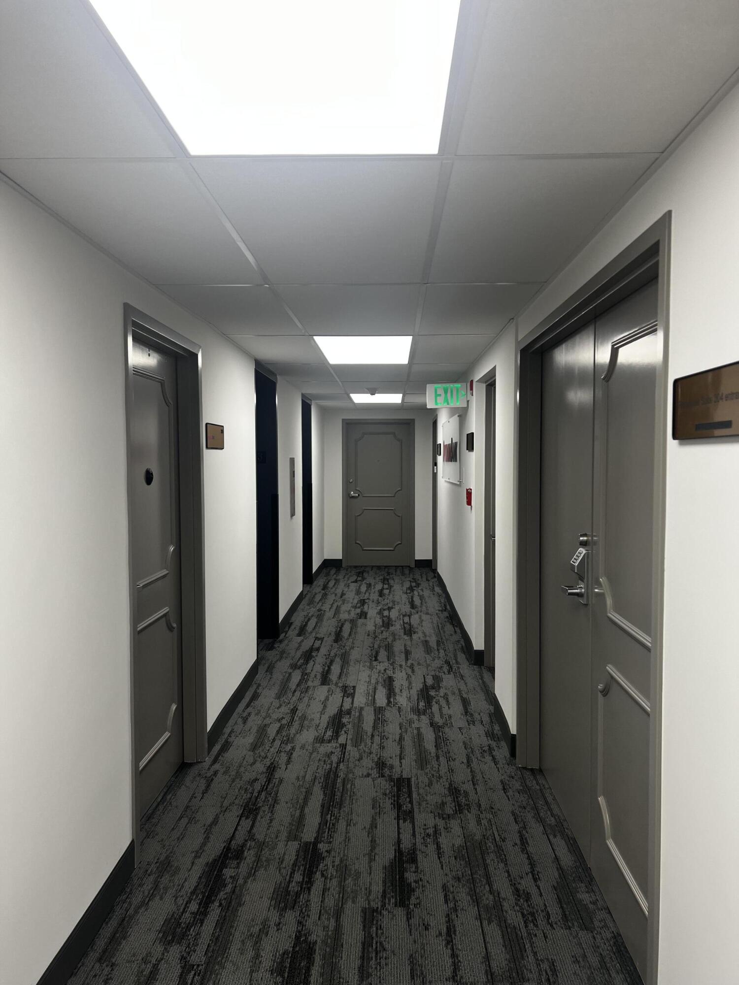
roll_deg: -0.5
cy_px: 492
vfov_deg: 67.3
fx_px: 740
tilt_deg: -1.9
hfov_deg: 53.1
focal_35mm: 26
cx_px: 370
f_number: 1.5
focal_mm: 5.7
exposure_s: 1/120
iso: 64
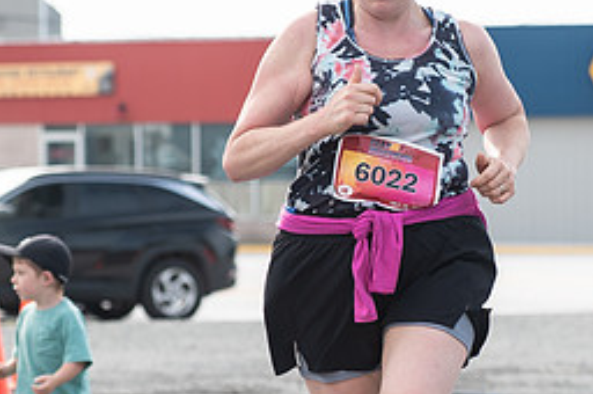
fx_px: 4837
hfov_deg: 7.0
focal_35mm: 294
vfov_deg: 4.7
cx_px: 316
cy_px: 150
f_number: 4.5
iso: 250
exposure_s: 1/1000
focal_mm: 85
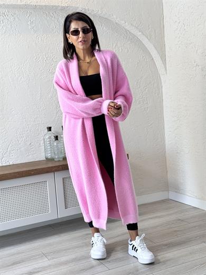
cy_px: 138
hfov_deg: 30.3
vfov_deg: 39.7
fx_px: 381
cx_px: 103
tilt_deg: -5.2
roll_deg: +4.6
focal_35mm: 48
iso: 100
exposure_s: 1/121
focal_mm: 6.76
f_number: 1.78
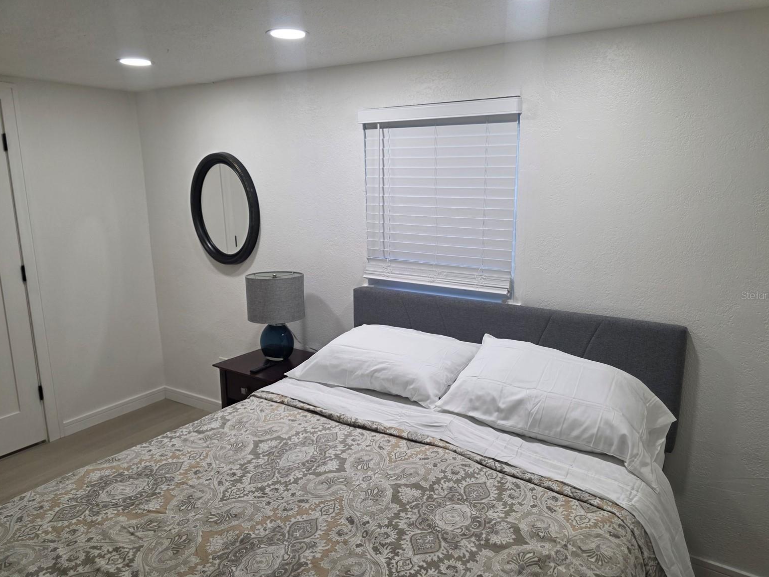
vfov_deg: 56.8
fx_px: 533
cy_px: 295
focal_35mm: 24
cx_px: 387
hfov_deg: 71.6
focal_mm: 6.3
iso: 100
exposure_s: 1/120
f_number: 1.7
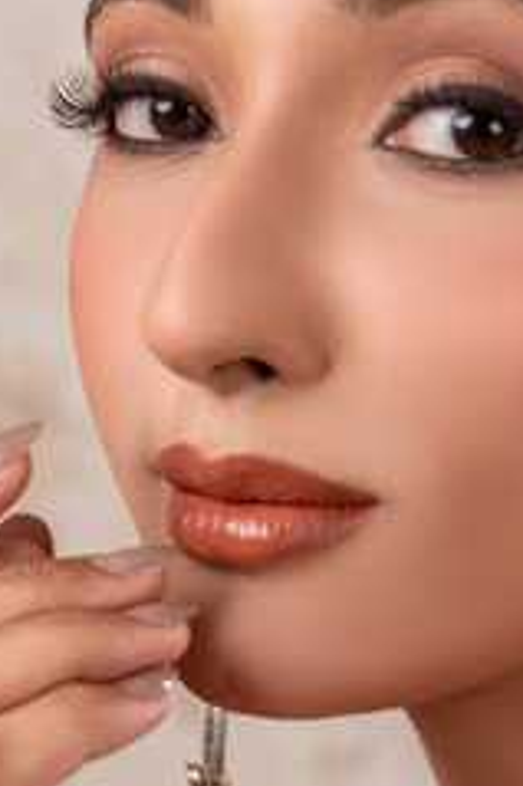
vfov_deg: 15.3
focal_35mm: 134
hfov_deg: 10.2
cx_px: 500
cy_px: 386
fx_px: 2924
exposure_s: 1/125
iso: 1000
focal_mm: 61
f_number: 7.1
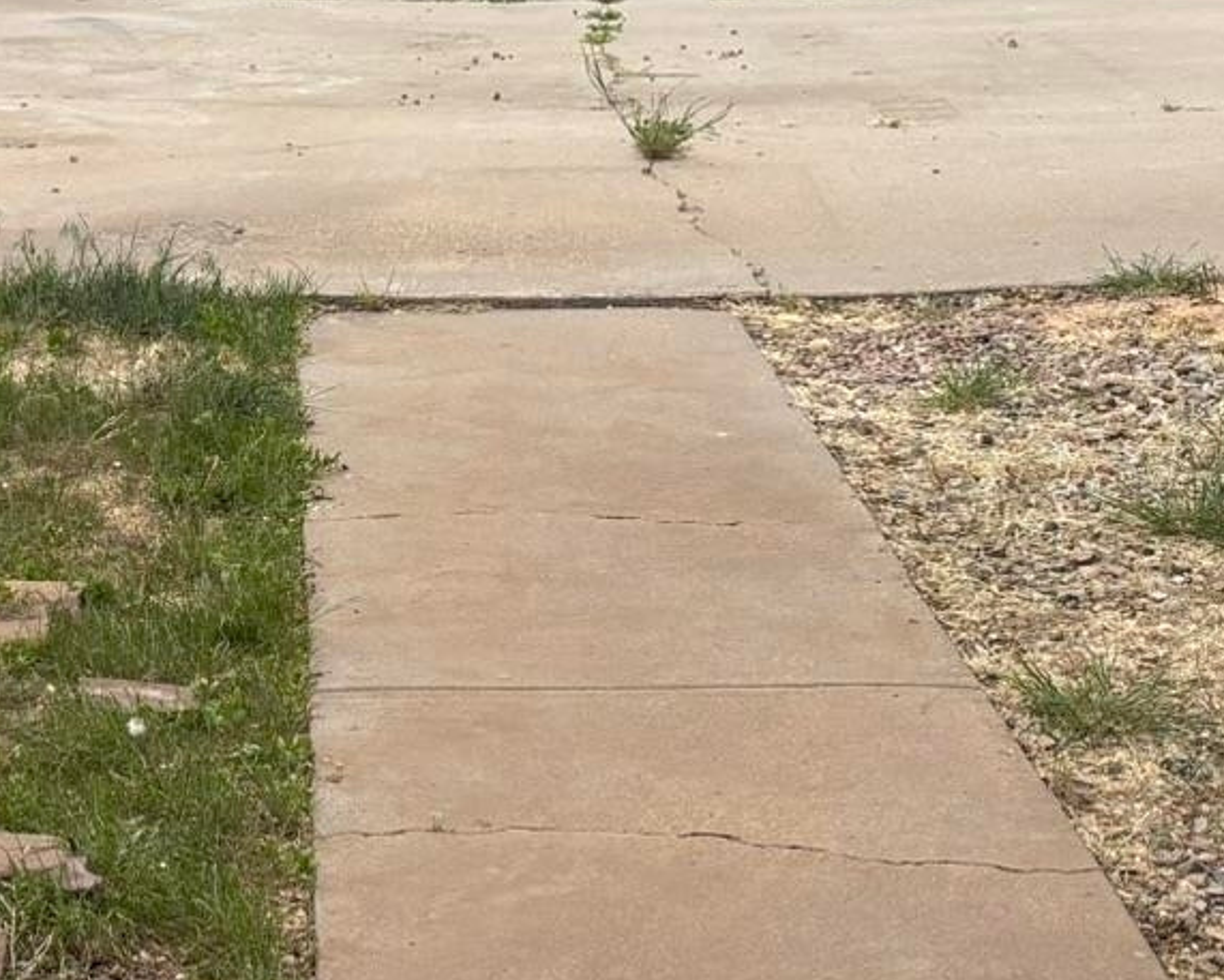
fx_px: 3297
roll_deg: +0.8
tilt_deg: -1.5
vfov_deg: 15.9
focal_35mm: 91
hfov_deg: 20.8
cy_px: -335
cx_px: 264
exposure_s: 1/3311
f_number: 1.6
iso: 50
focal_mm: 5.96
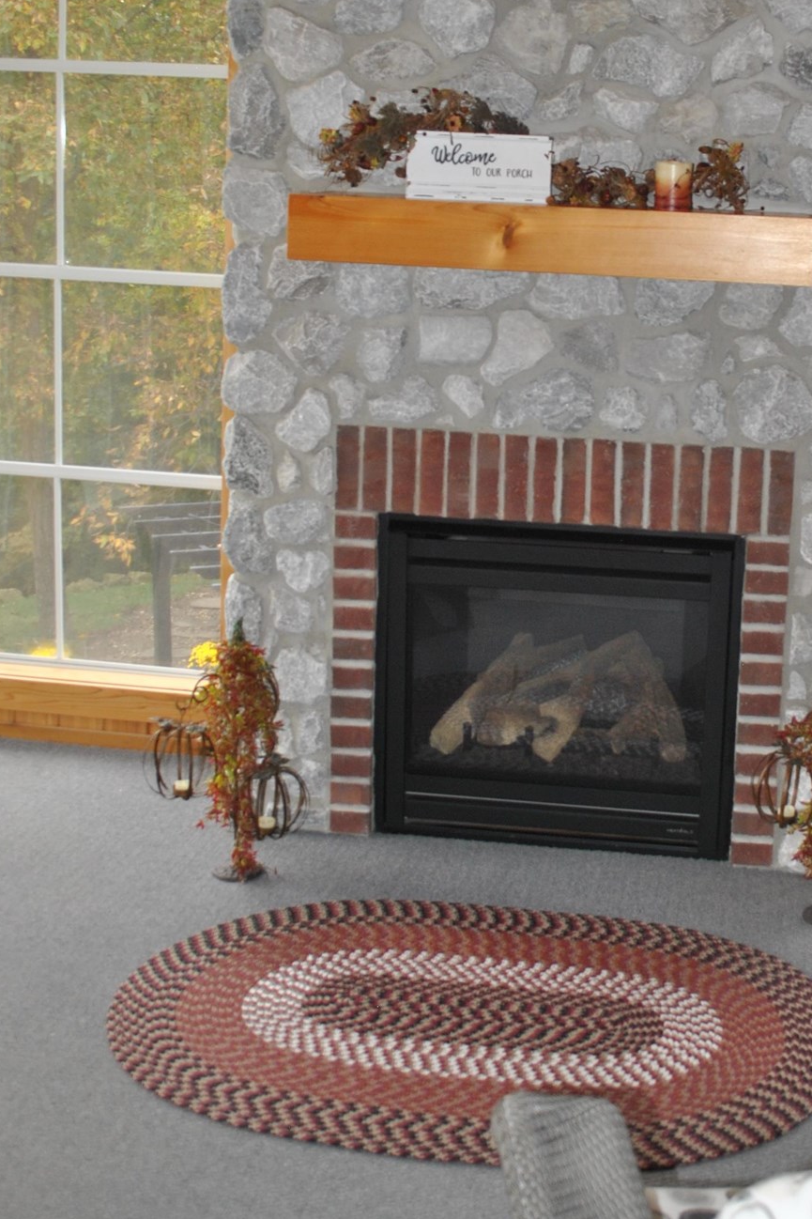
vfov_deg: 40.7
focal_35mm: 48
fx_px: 1624
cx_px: 657
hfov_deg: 27.5
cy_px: 419
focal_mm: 18
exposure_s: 1/60
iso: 200
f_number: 3.5
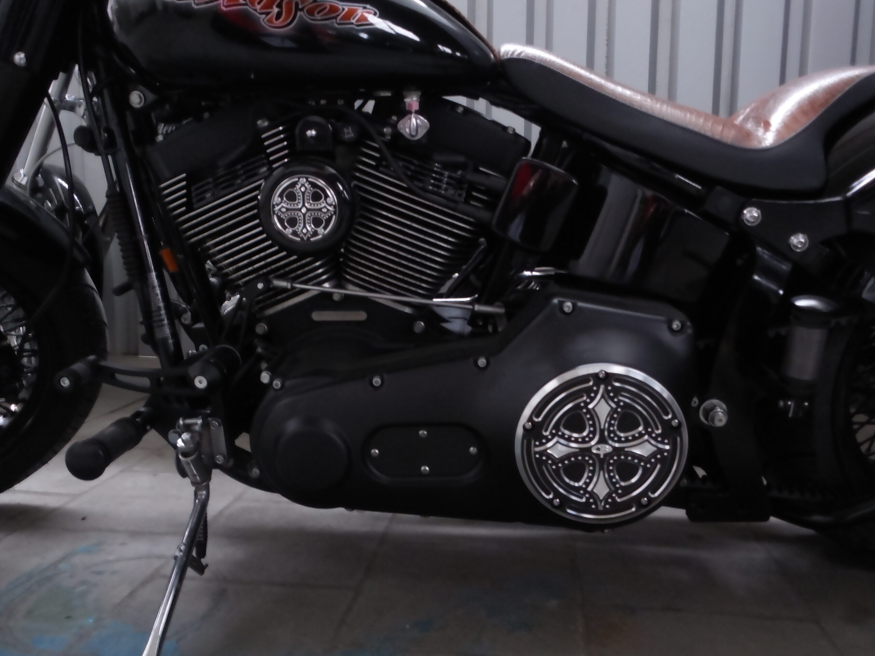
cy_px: 328
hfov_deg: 63.4
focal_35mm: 28
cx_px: 438
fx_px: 708
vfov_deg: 49.7
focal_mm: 5
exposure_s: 1/2
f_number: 3.5
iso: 400
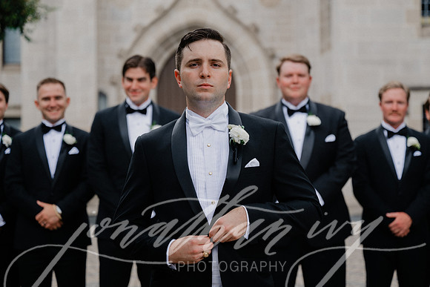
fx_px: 892
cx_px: 229
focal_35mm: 75
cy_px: 140
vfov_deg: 18.3
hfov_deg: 27.1
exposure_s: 1/250
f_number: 2.8
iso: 64
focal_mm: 70
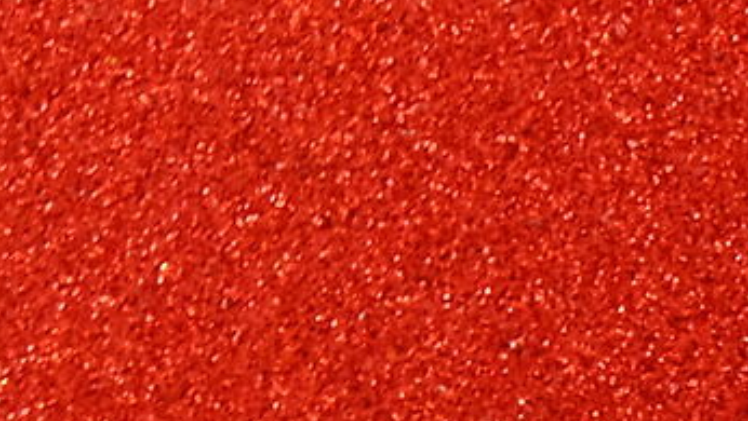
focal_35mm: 385
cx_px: -1844
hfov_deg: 5.2
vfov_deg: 3.1
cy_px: -1123
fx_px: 7640
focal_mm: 35
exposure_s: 1/20
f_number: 4
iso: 160
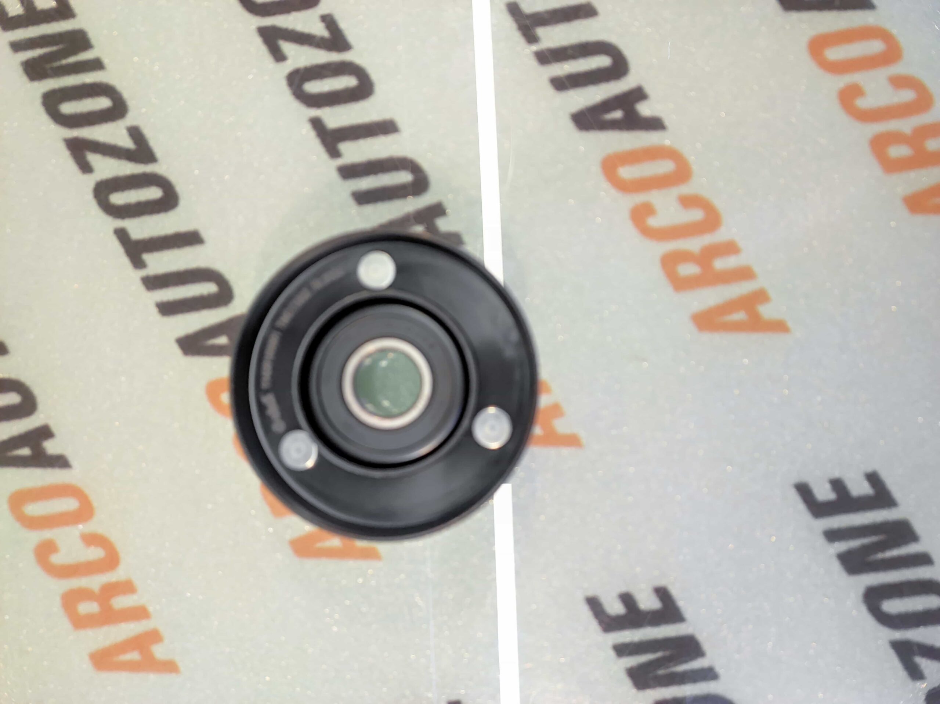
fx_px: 461
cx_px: 470
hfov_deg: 91.1
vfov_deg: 74.7
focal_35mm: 17
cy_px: 352
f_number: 1.79
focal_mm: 4.74
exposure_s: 1/33
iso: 1439
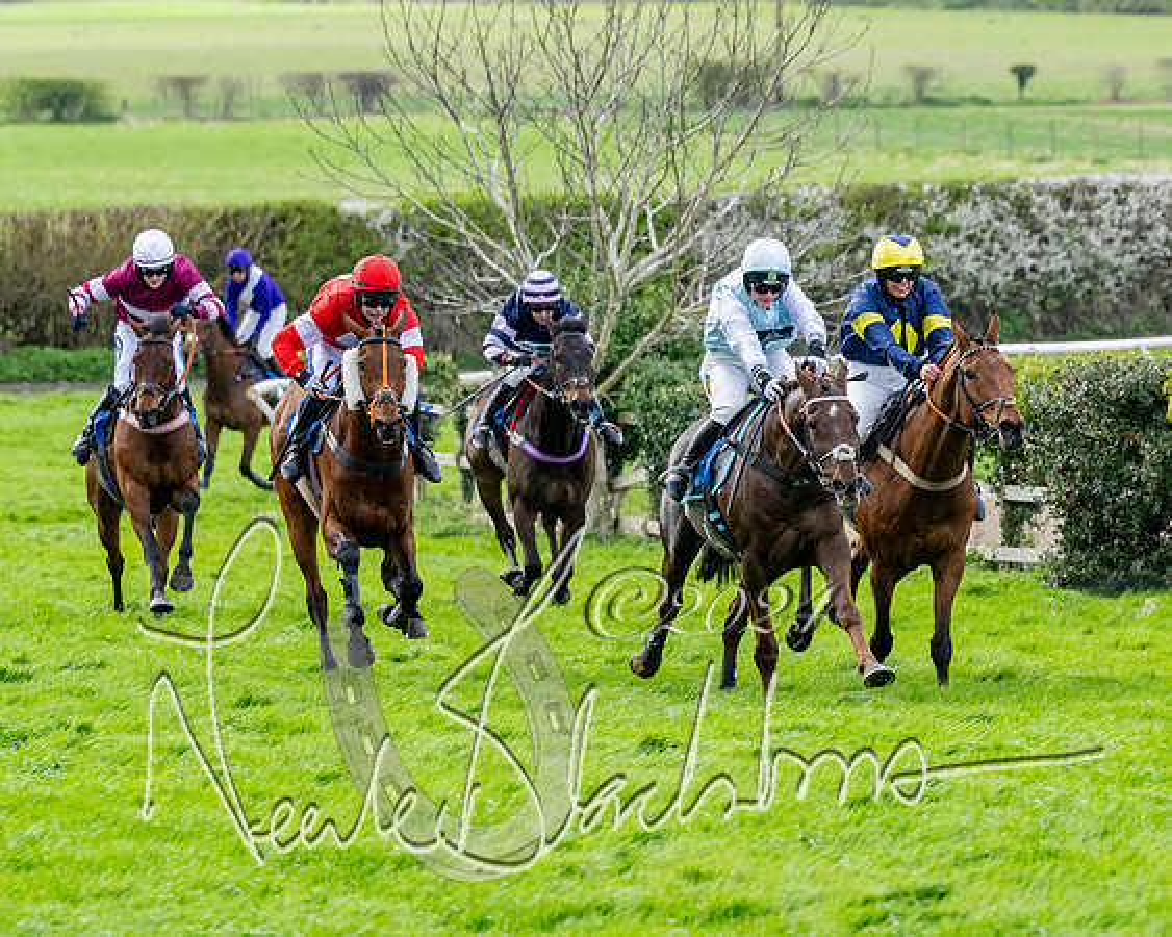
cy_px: 632
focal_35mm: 330
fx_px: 11437
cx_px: 864
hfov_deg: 5.9
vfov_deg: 4.7
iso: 400
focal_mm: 135
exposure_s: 1/1600
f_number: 4
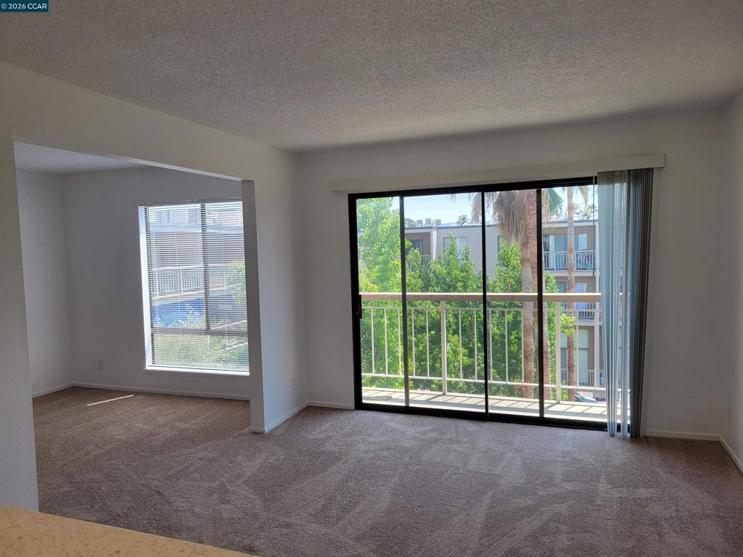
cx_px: 372
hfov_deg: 67.3
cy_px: 278
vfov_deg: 53.1
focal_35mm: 26
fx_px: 558
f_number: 1.8
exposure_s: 1/368
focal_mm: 5.4
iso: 40
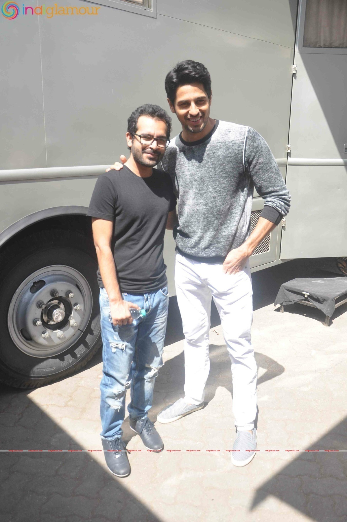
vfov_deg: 59.6
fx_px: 457
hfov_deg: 41.6
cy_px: 261
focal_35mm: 32
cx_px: 174
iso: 640
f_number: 3.8
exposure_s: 1/2000
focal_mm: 21
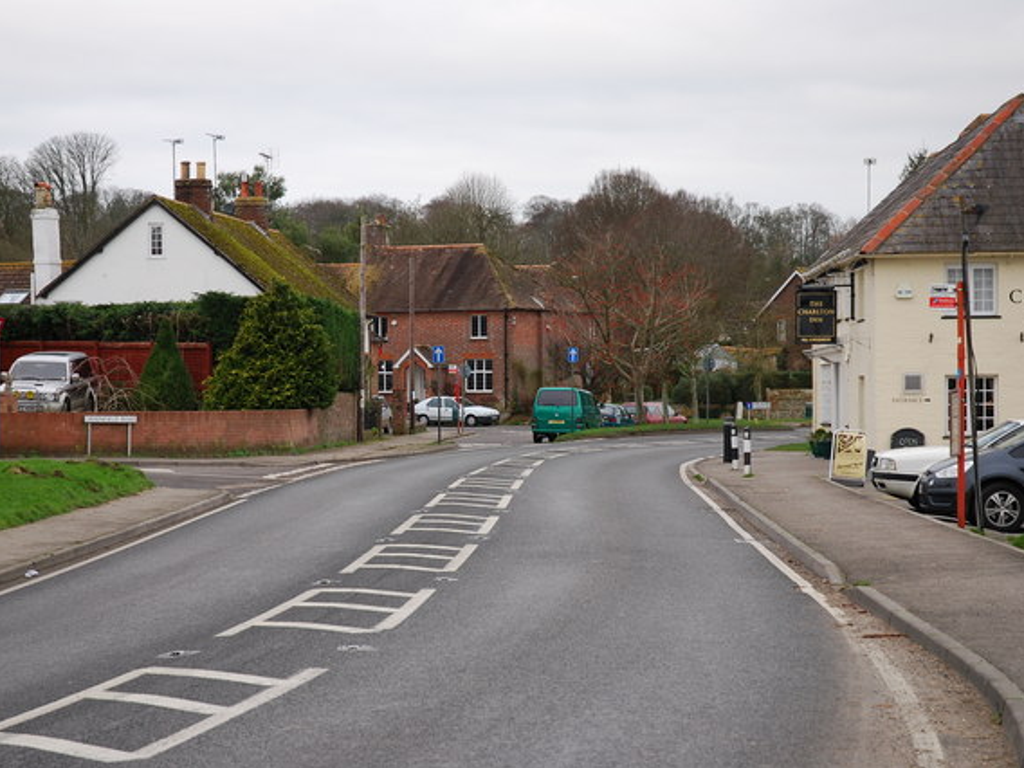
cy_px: 386
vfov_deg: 16.5
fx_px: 2649
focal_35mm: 90
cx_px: 458
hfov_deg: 21.9
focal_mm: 55
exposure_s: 1/60
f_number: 4.5
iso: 200
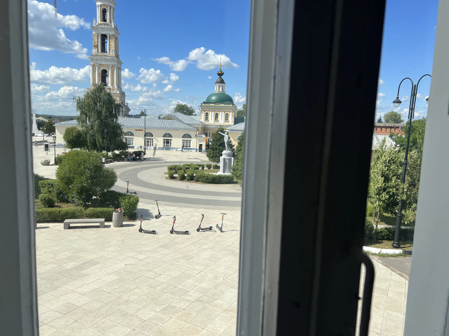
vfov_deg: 53.1
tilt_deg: -7.2
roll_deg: -1.8
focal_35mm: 26
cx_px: 224
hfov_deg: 67.3
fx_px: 337
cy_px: 168
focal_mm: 5.7
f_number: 1.5
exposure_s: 1/4274
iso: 50
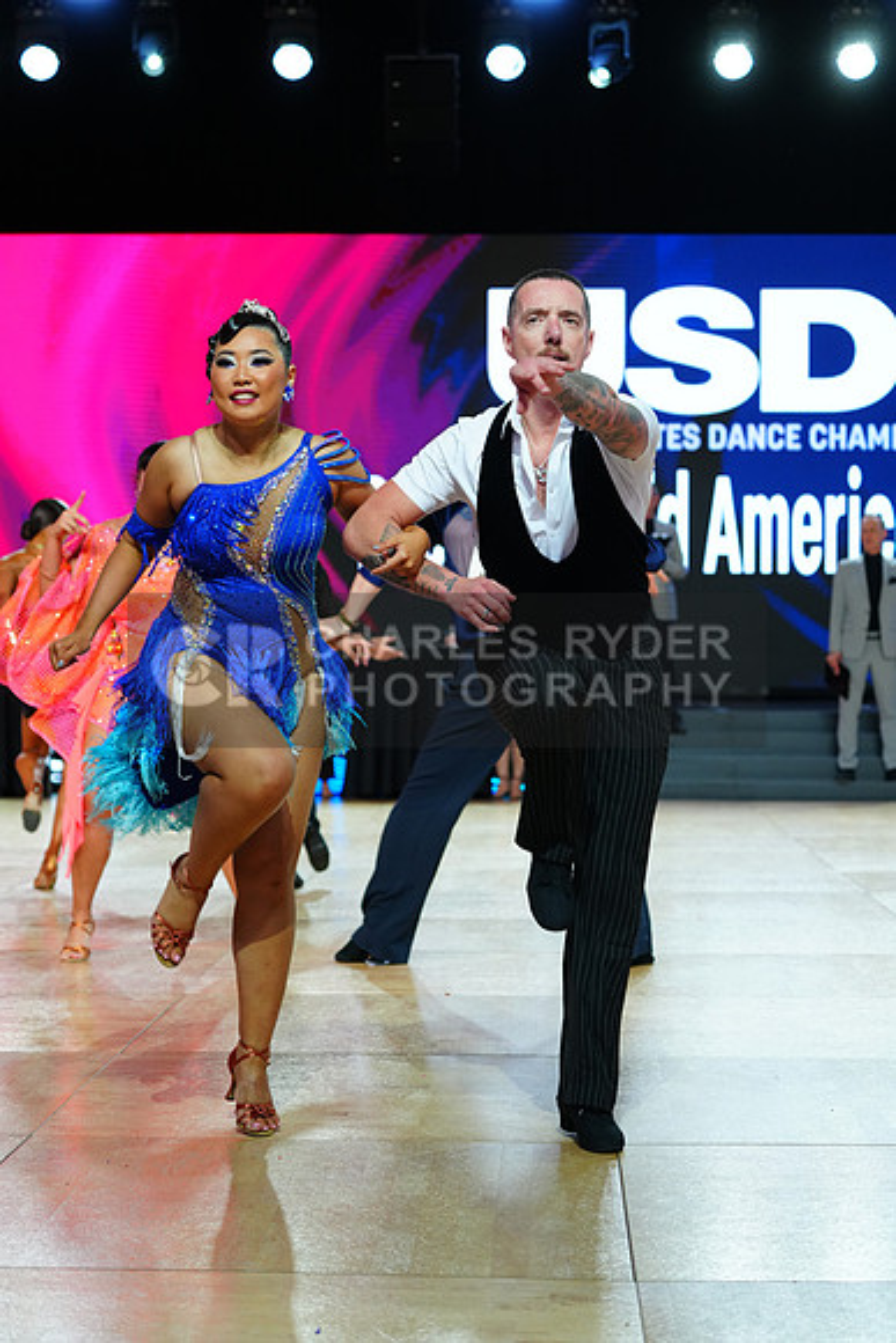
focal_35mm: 70
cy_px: 672
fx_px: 2612
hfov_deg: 19.5
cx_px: 448
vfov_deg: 28.8
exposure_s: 1/400
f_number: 4
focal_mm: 70
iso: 1250
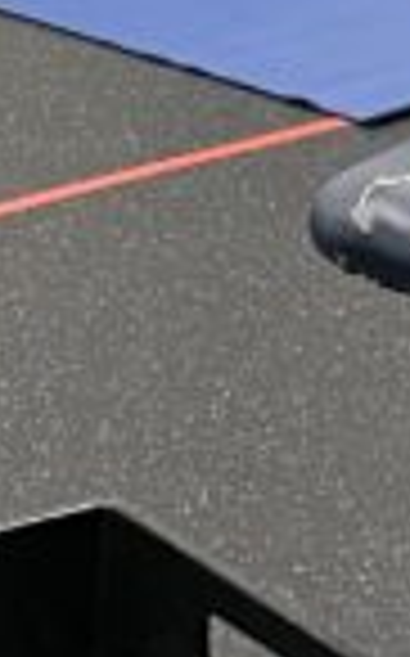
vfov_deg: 10.3
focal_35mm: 193
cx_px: 122
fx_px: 3457
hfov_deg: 6.8
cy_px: -482
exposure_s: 1/60
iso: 80
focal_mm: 4.2
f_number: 1.6
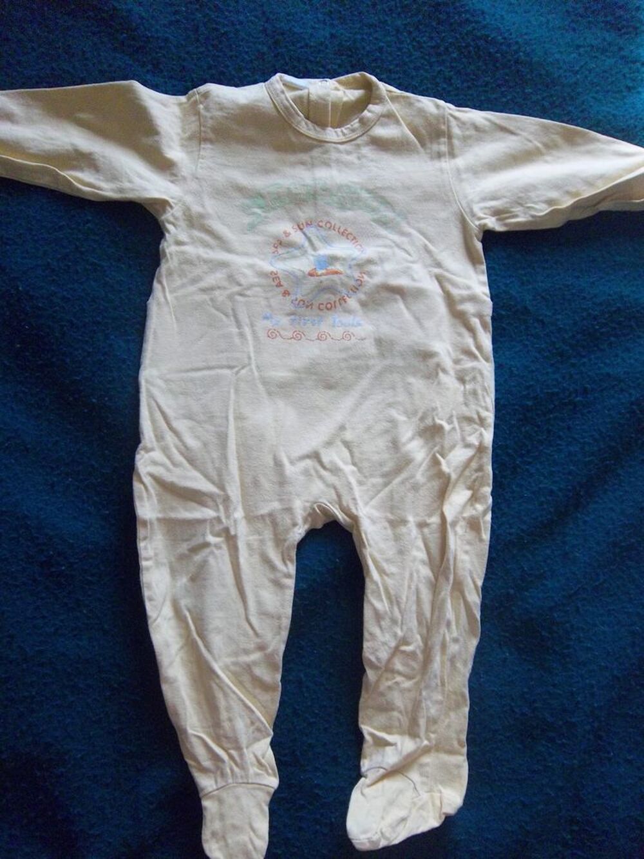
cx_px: 322
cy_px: 430
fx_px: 694
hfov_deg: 49.8
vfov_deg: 63.4
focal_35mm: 28
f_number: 3.5
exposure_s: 1/64
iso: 160
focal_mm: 5.1
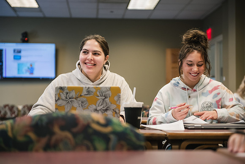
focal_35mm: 70
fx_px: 476
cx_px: 122
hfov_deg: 28.8
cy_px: 82
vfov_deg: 19.5
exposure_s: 1/200
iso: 1250
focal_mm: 70
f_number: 2.8
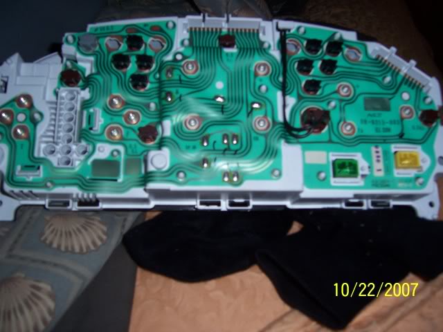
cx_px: 222
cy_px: 166
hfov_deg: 51.4
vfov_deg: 39.7
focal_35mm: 36
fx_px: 461
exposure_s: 1/60
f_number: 3
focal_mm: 6
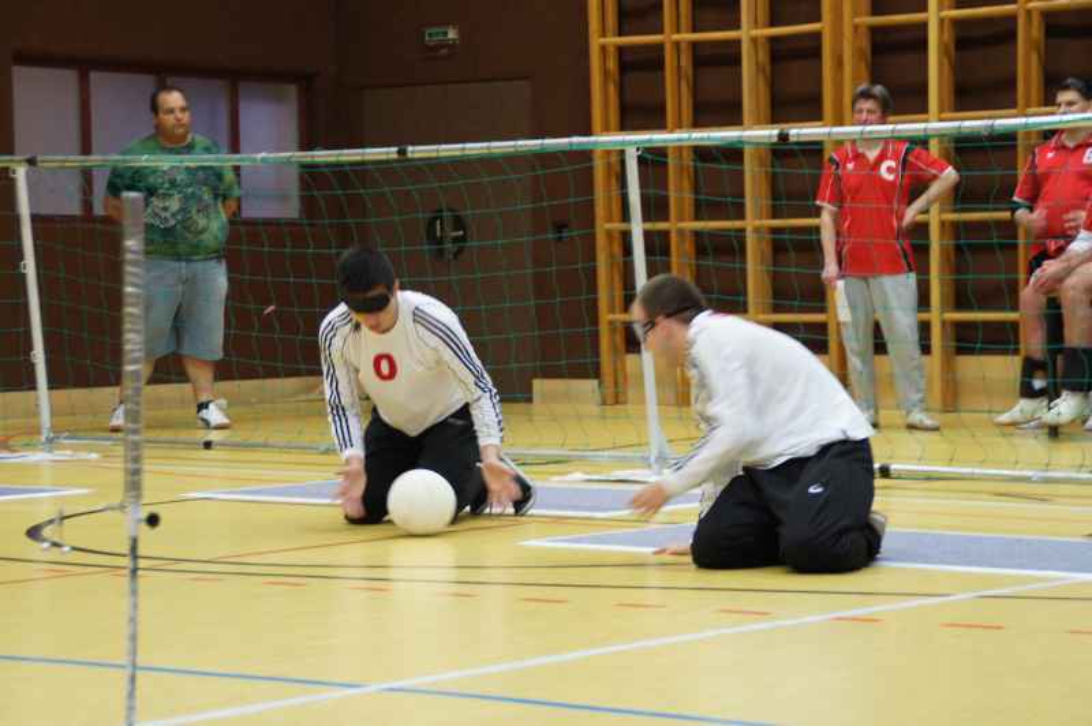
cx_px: 546
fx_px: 3410
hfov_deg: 18.2
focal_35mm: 112
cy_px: 363
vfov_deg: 12.2
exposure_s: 1/30
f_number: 5.6
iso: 1600
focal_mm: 75
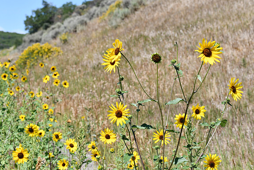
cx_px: 127
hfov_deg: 19.5
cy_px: 85
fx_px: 741
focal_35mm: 105
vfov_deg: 13.0
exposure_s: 1/250
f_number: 8
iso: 100
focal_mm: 70
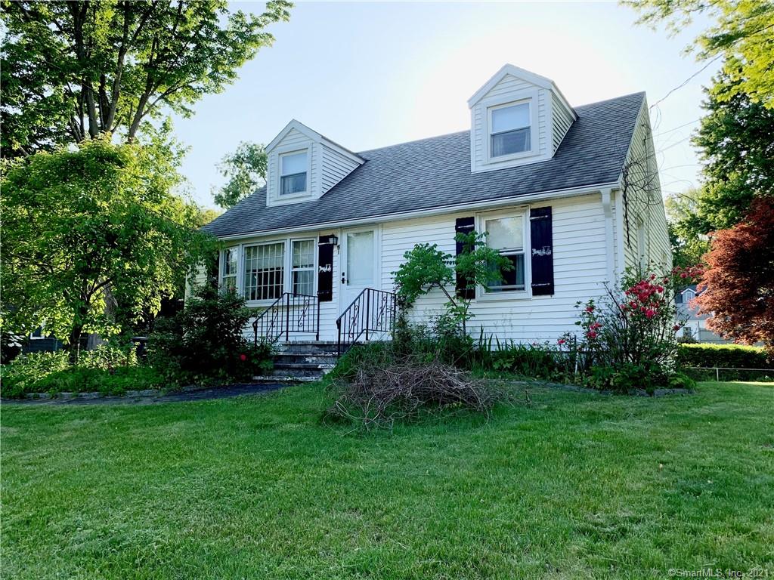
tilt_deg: +7.7
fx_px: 581
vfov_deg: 53.1
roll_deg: -1.4
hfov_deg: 67.3
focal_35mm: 26
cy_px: 290
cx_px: 387
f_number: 1.8
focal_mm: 4.25
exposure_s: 1/749
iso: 25
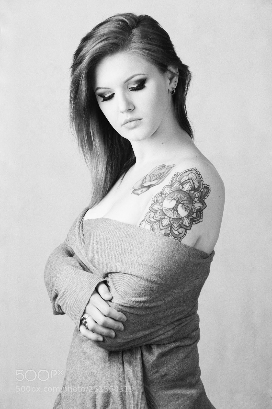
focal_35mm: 99
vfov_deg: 20.6
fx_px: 1124
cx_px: 136
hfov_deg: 13.8
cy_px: 204
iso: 400
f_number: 5.3
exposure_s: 1/200
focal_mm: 66
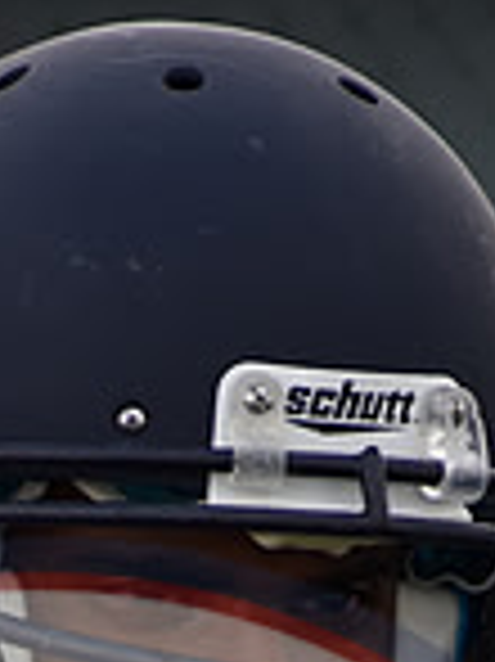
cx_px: 25
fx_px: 21212
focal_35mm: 1111
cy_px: 1180
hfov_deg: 1.3
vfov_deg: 1.8
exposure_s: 1/1000
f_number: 5.3
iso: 400
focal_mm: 195
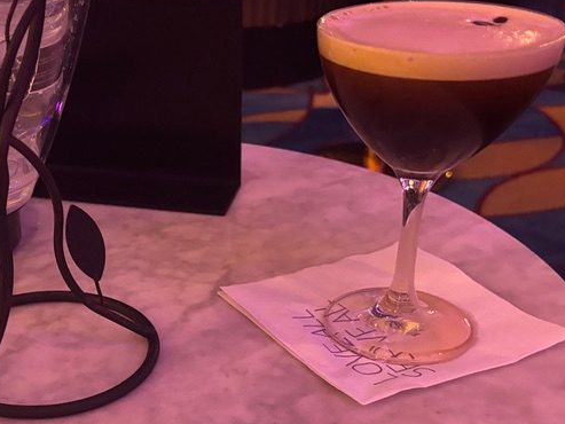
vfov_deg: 26.8
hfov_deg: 34.5
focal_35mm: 54
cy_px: 305
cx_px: 118
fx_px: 882
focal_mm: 5.96
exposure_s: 1/28
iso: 640
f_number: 1.6
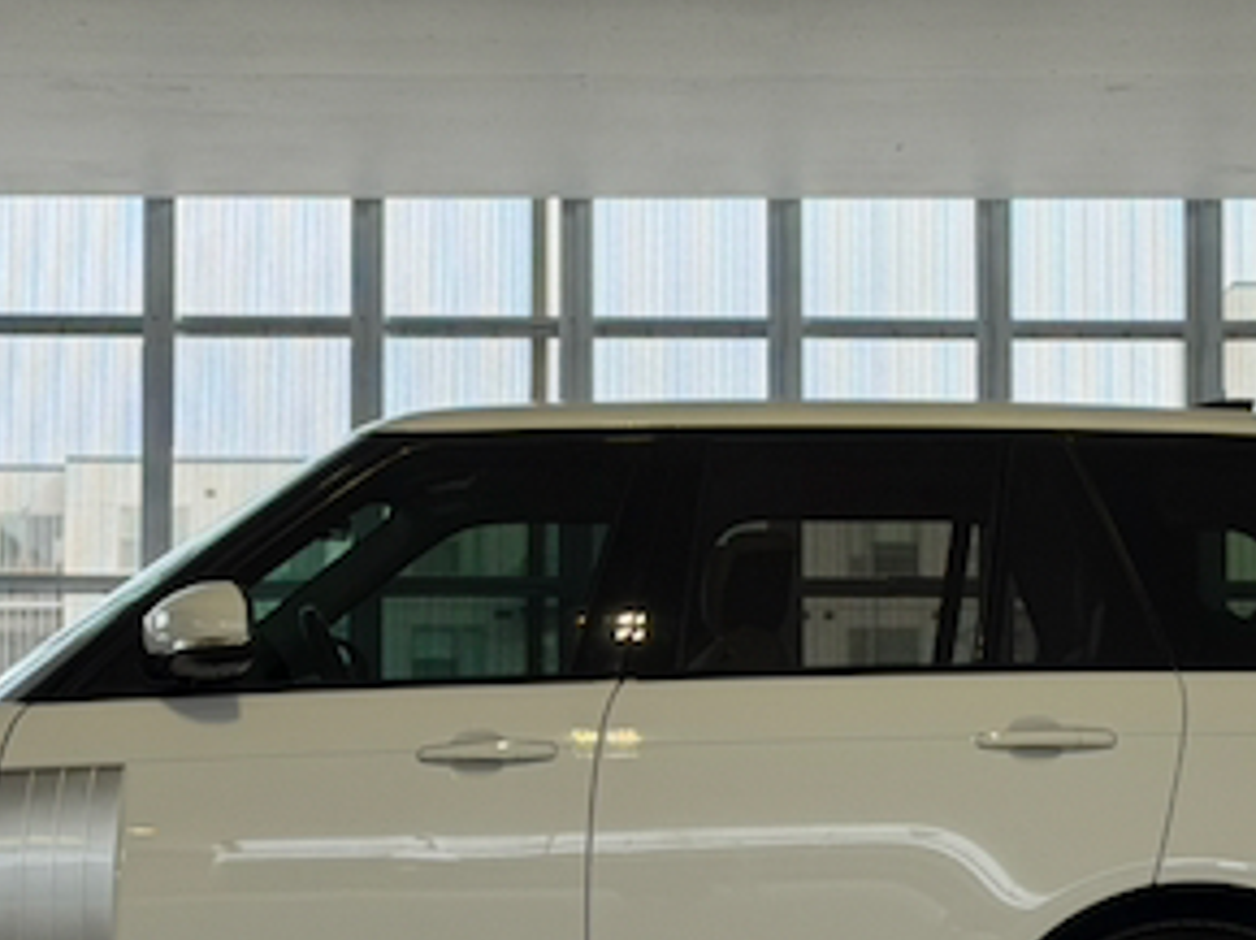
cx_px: 559
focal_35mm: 106
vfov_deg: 13.9
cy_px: 576
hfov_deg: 18.6
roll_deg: -1.0
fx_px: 3843
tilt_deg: +5.9
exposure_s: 1/484
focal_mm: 6.76
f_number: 1.78
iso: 80
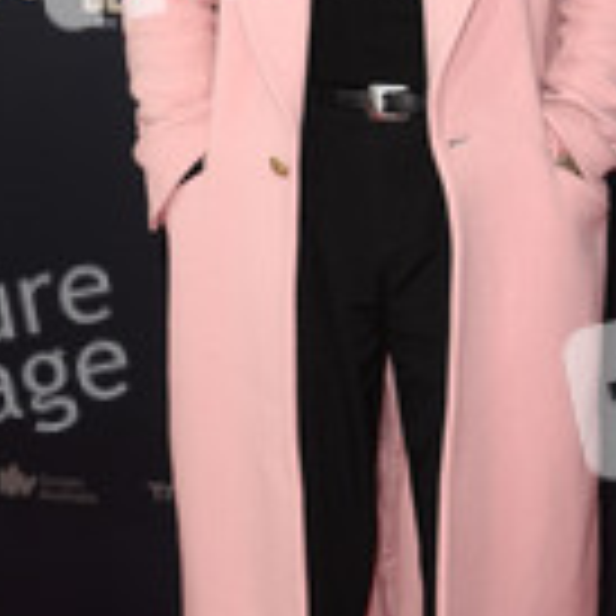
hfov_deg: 12.8
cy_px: 148
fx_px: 2738
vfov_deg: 12.8
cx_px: 387
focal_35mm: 136
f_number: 5.6
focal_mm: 55
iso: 1000
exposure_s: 1/250
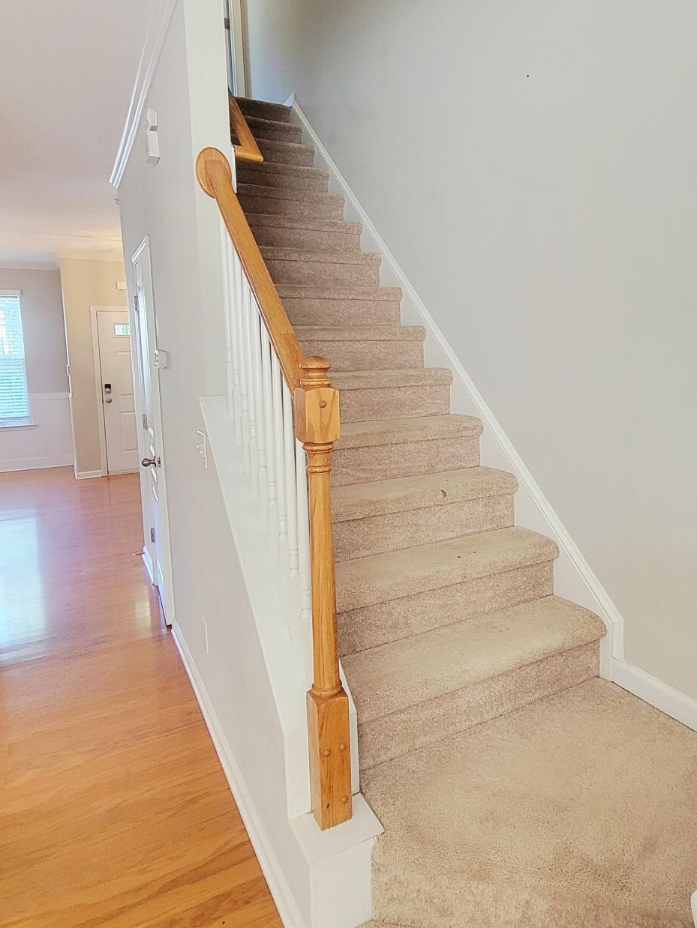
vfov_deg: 78.8
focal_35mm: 21
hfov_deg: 62.4
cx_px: 445
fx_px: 564
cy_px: 419
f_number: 2.2
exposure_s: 1/60.2
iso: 400
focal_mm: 2.2
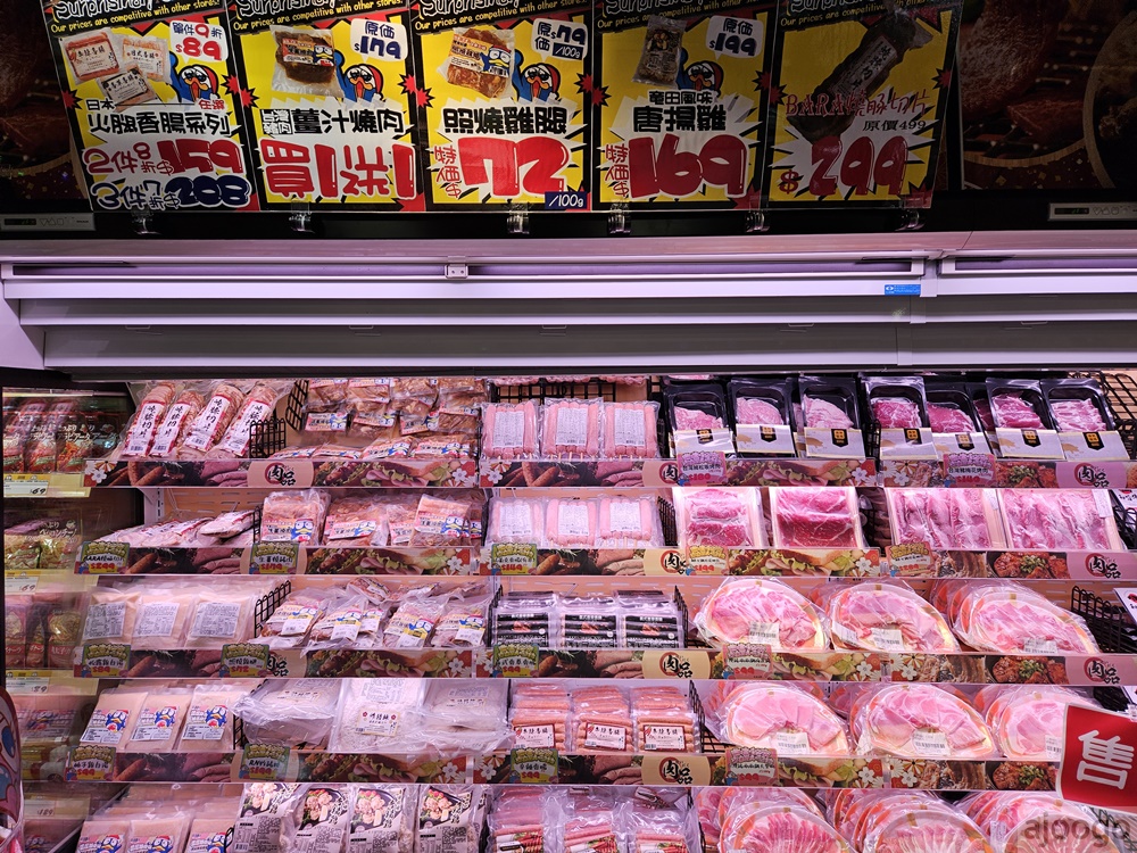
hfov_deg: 73.9
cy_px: 426
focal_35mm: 23
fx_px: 755
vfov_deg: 58.9
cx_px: 568
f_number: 1.8
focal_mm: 5.4
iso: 25
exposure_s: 1/131
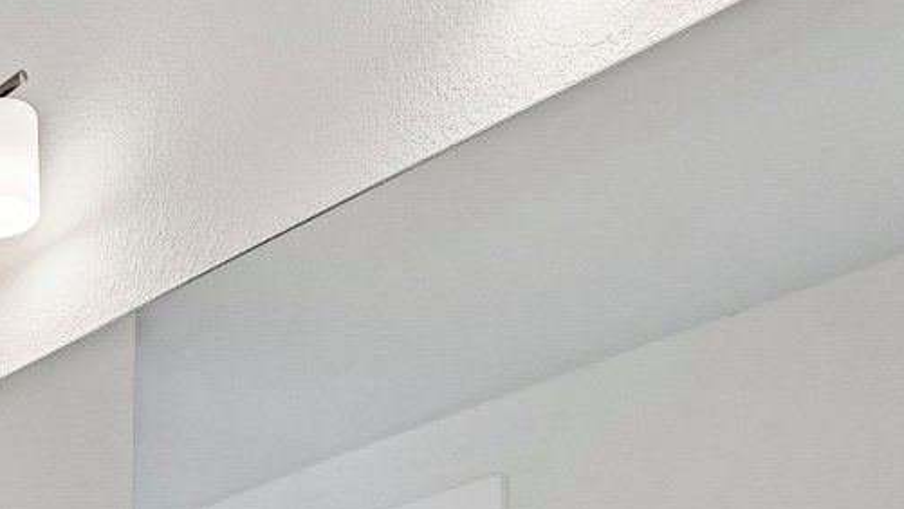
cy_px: 1030
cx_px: -175
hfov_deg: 29.9
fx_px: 1438
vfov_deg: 15.7
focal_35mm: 60
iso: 100
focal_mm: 14
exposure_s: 1/30
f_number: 8
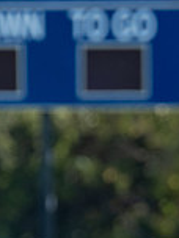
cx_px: 141
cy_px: 376
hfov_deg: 1.1
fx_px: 9749
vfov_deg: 1.4
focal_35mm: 1414
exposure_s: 1/1250
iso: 100
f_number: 3.2
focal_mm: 200
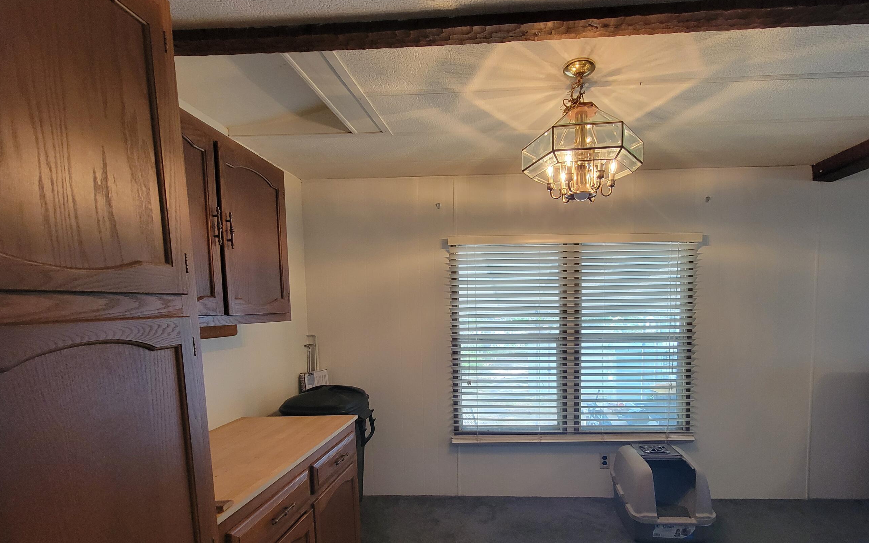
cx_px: 491
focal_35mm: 16
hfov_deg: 97.3
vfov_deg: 70.5
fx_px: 379
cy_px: 326
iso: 320
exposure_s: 1/60
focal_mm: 2.2
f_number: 2.2
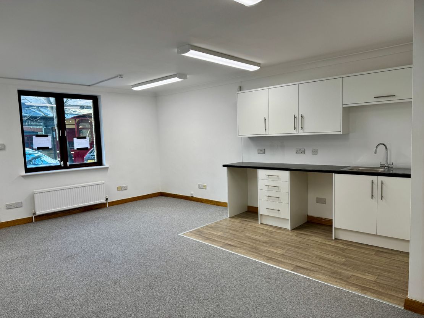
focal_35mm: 24
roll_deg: +1.8
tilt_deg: -5.5
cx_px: 212
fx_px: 294
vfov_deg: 56.8
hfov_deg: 71.6
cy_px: 159
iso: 80
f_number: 1.78
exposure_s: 1/172
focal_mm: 6.76
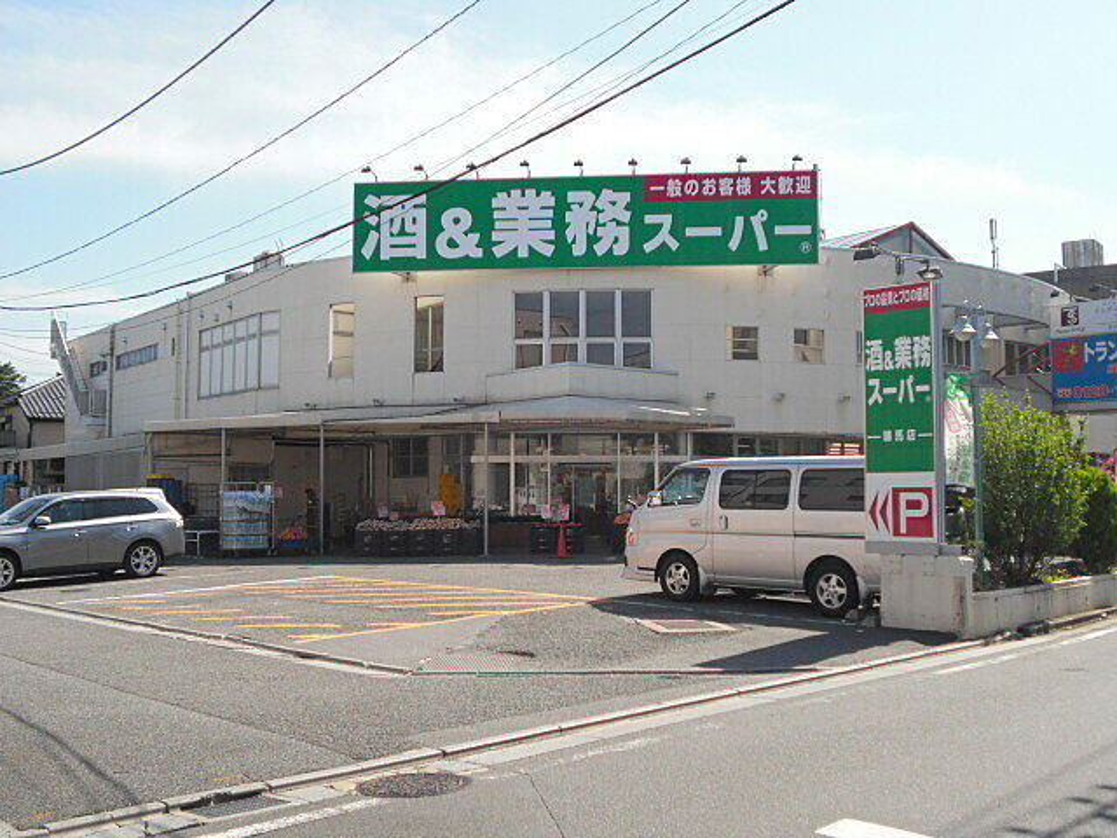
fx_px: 1226
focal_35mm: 38
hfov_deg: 49.0
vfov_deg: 37.7
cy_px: 419
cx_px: 558
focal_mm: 6.9
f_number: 3.9
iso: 200
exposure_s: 1/1000
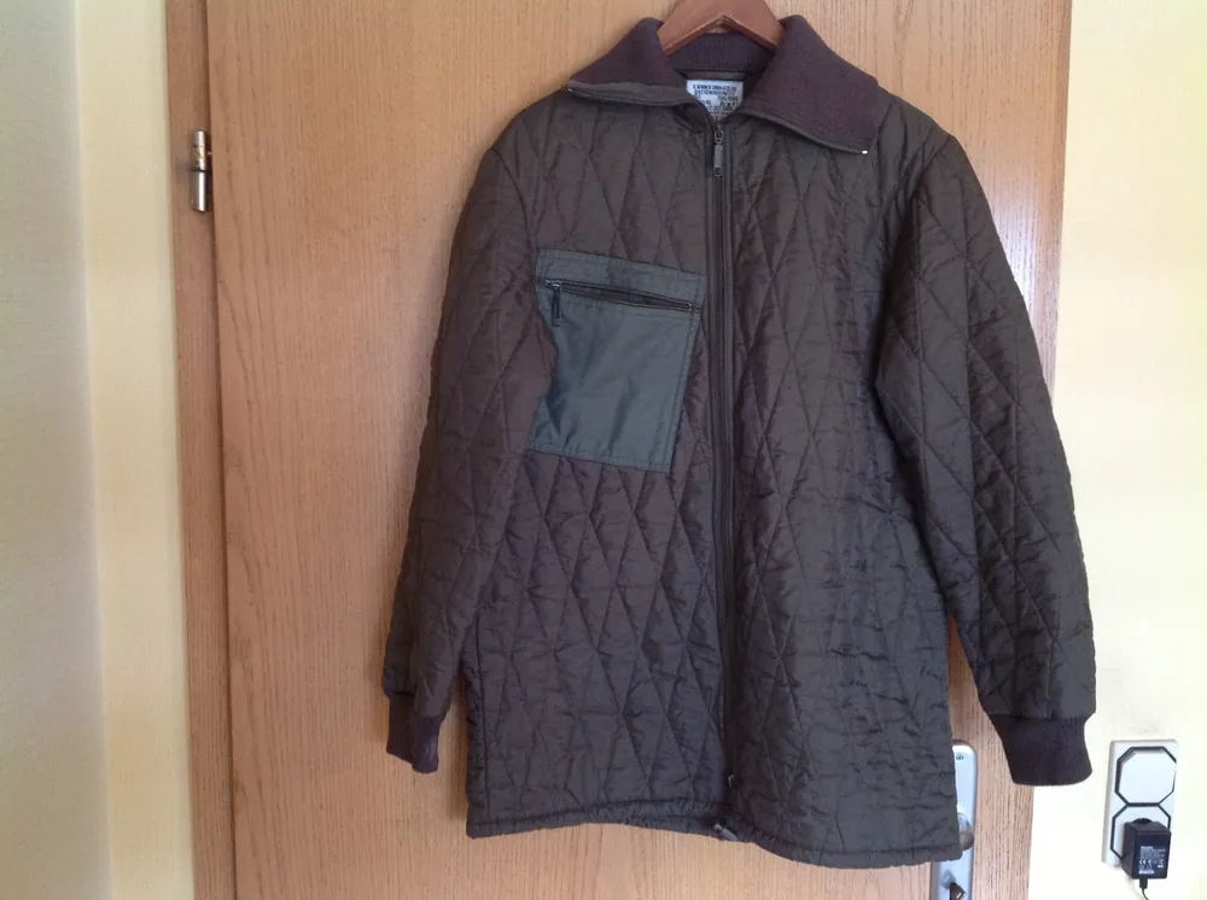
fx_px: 1218
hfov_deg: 52.7
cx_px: 604
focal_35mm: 35
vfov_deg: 40.6
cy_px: 450
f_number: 2.4
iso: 320
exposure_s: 1/15
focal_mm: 4.28
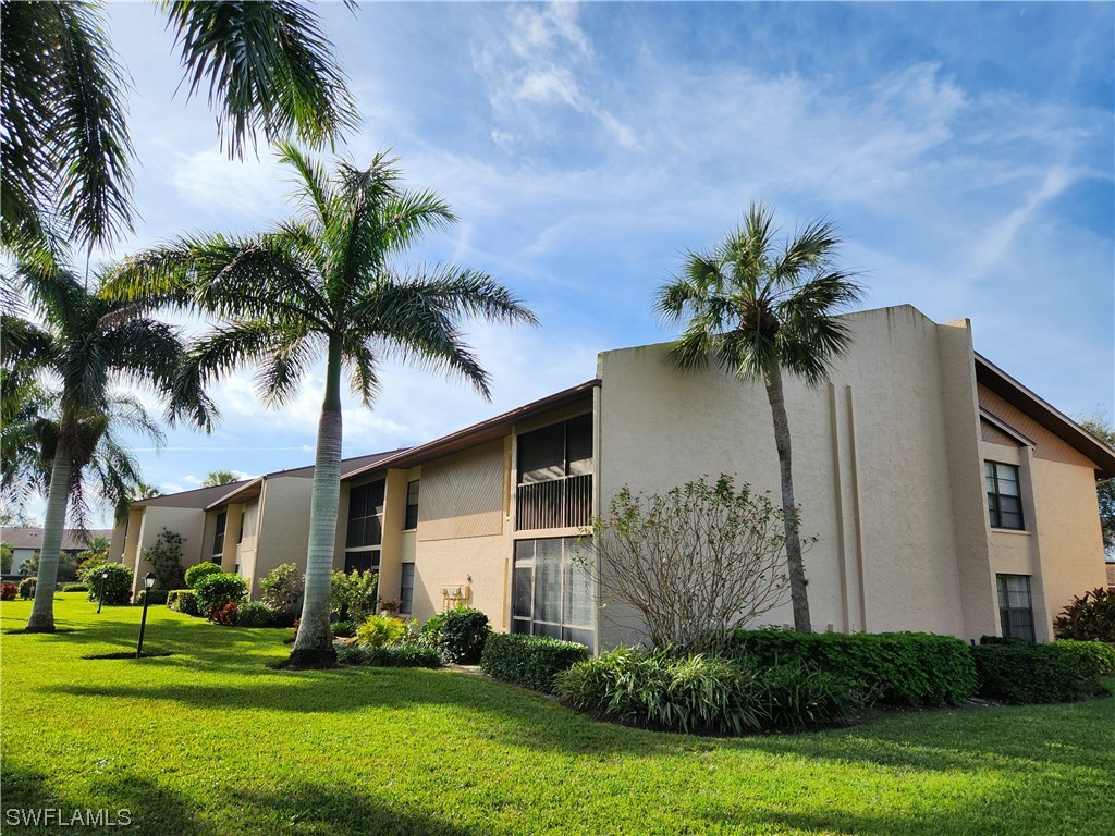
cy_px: 418
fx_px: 741
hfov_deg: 73.9
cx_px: 558
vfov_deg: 58.9
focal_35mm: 23
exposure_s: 1/2186
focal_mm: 5.4
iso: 20
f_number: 1.8
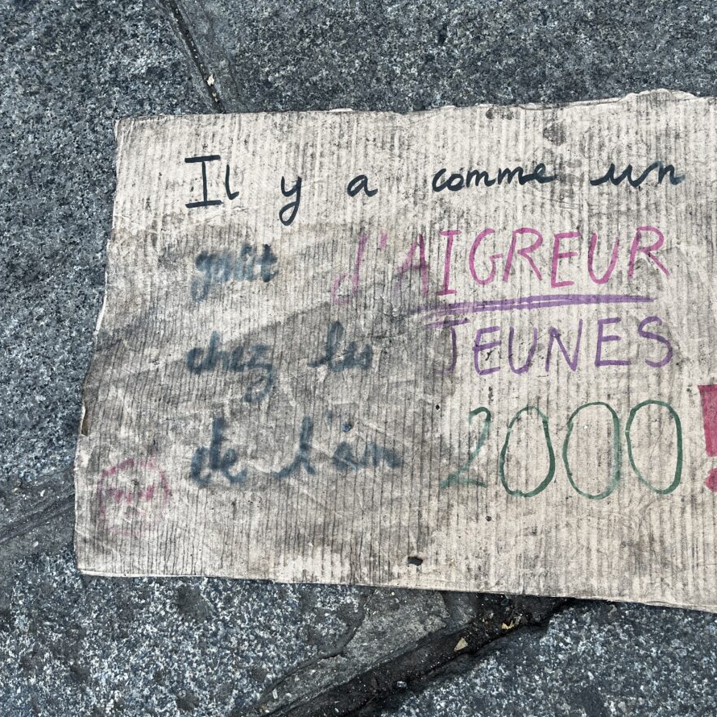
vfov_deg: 52.5
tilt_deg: -77.3
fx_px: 726
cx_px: 448
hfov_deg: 52.0
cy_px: 361
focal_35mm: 31
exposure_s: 1/121
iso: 50
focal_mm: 5.1
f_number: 1.6
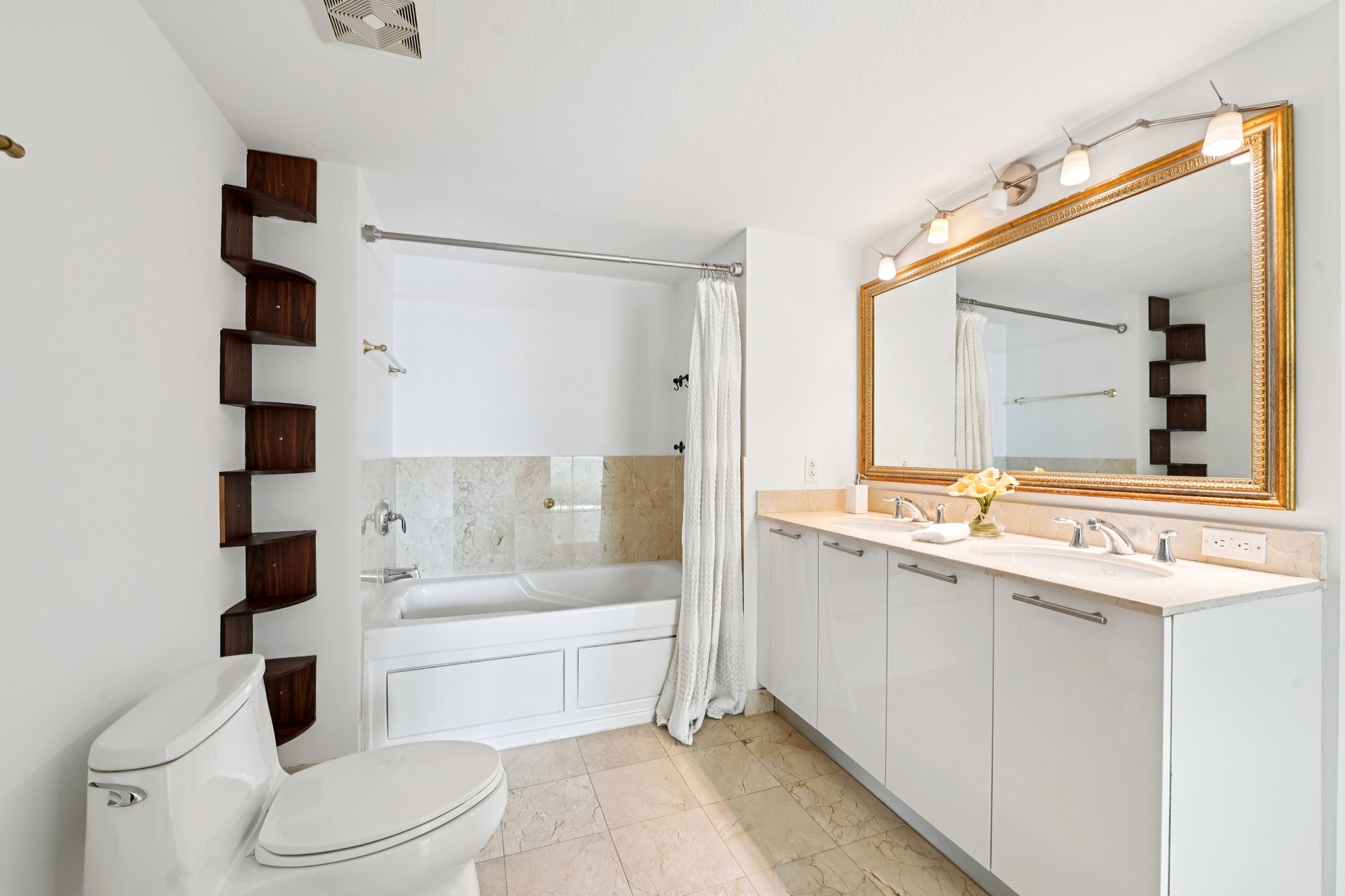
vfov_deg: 81.2
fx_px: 523
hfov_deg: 104.3
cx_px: 672
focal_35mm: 14
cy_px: 448
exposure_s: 1/13
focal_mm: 14
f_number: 8
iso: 280
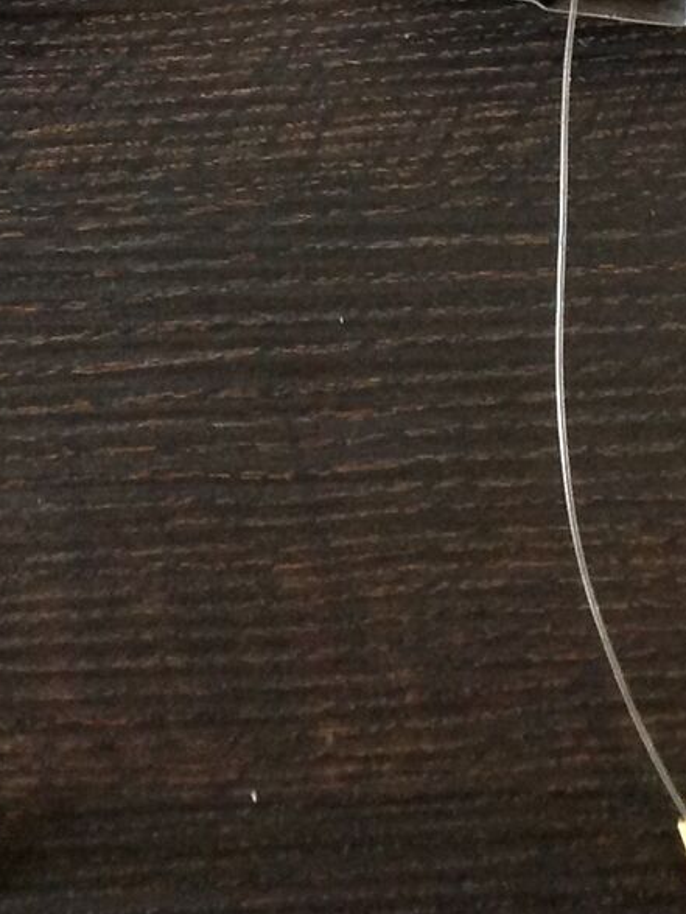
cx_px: 361
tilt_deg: -75.8
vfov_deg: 15.8
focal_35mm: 119
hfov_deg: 12.5
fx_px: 3141
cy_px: -235
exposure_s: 1/15
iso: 320
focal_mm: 4.28
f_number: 2.4
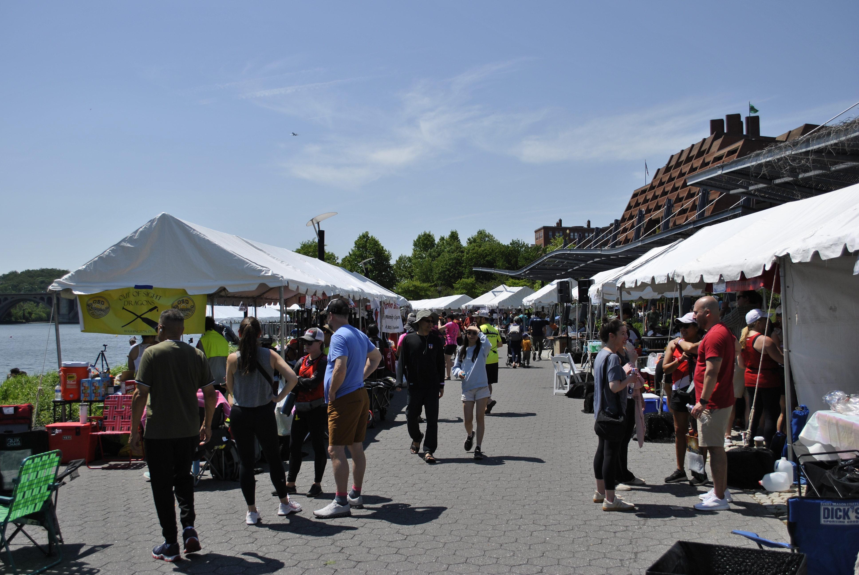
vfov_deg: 40.1
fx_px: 788
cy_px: 288
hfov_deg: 57.2
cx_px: 430
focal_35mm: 33
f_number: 5
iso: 100
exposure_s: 1/1250
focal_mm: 22
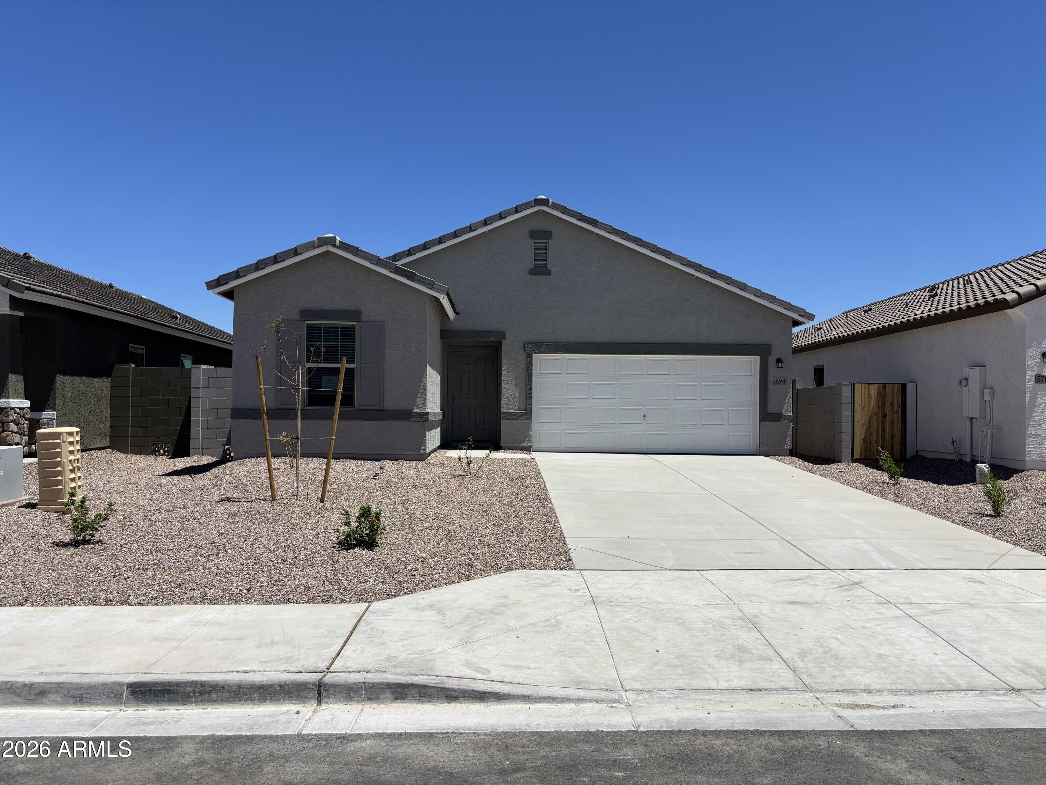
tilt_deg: +1.1
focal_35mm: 26
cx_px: 523
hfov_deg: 67.3
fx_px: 786
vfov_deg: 53.1
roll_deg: -1.7
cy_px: 392
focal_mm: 5.96
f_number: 1.6
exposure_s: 1/5952
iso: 50
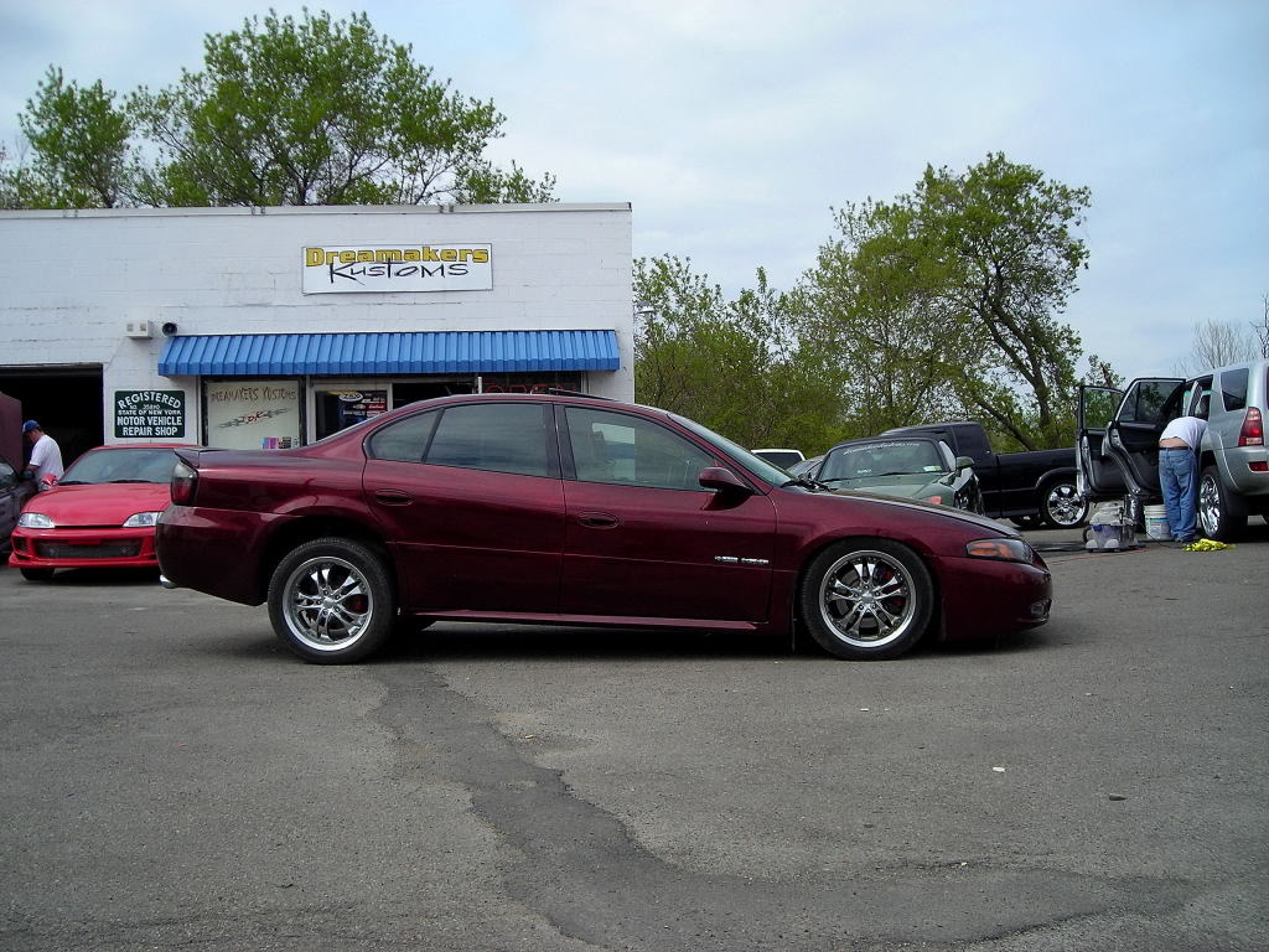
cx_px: 634
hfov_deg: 49.0
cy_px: 476
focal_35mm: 38
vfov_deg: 37.7
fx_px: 1393
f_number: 6.4
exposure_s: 1/207
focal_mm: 6.3
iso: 50
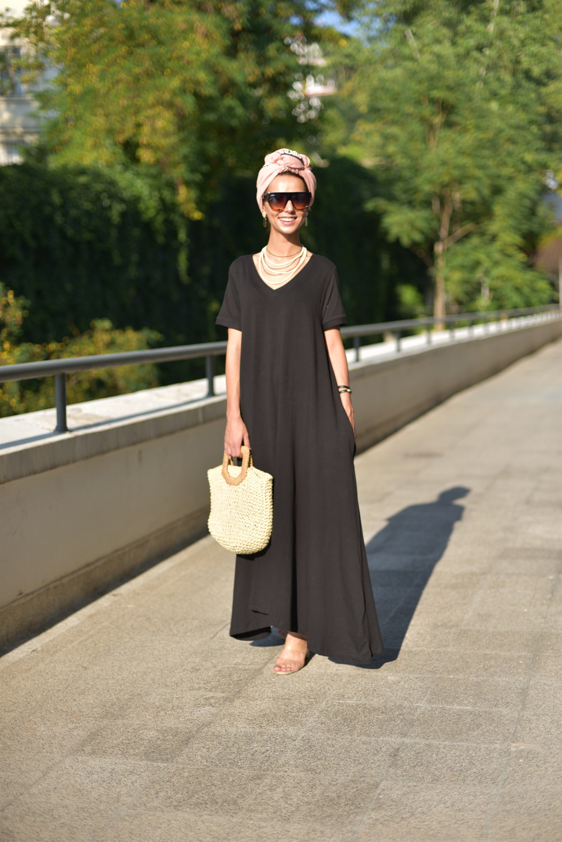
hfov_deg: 27.0
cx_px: 281
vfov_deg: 39.6
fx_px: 1170
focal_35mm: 50
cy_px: 421
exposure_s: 1/2500
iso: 80
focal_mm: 50
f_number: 2
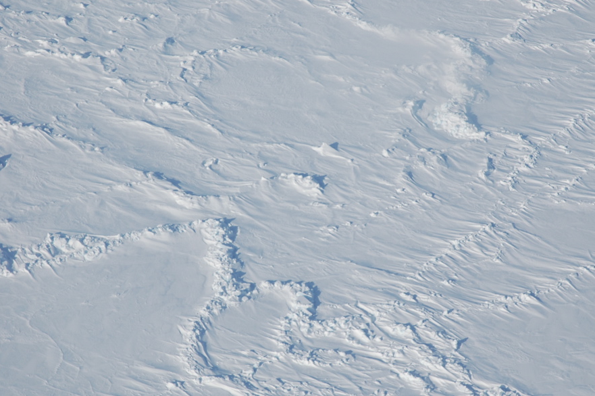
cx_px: 329
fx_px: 1784
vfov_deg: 12.7
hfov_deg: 18.9
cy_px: 193
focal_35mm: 108
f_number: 11
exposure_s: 1/500
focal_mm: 62
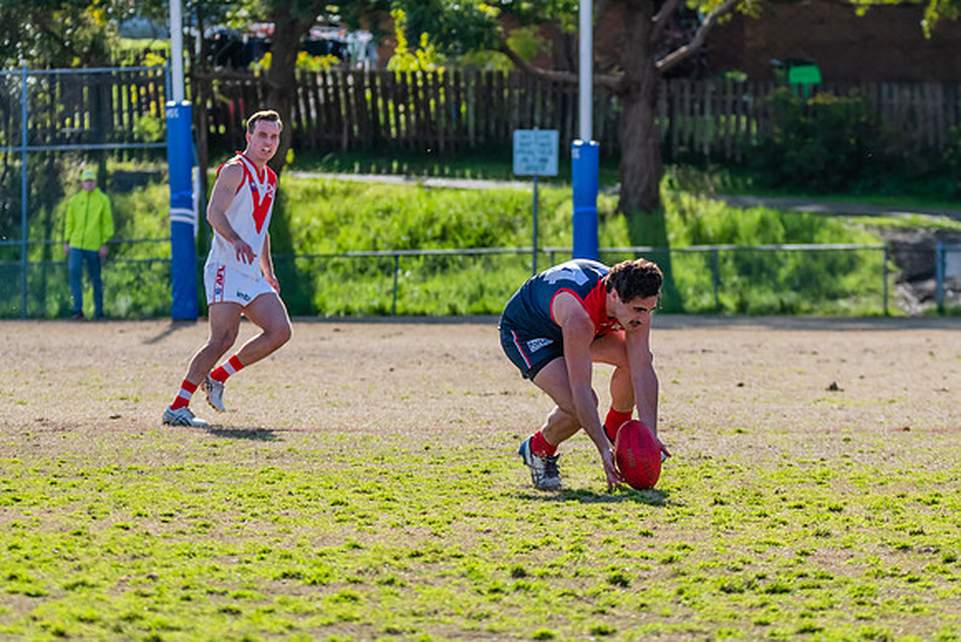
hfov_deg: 7.3
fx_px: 7564
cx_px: 554
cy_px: 229
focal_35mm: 283
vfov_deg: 4.9
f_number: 7.1
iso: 800
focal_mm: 190
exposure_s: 1/1600
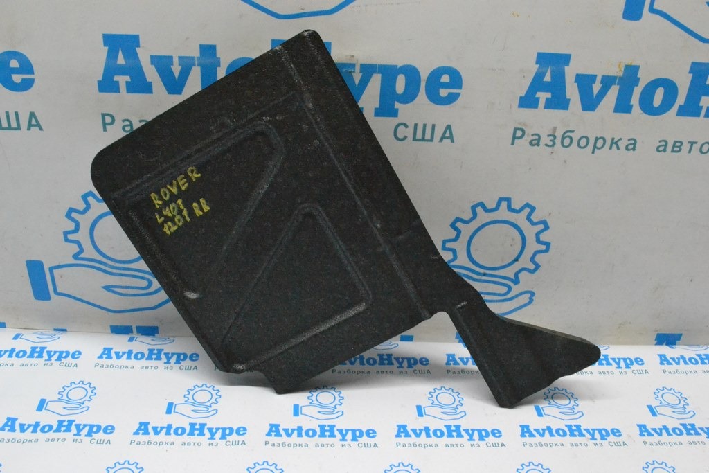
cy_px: 236
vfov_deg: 36.9
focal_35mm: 36
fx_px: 709
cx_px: 354
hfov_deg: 53.1
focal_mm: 24
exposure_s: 1/160
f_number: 11
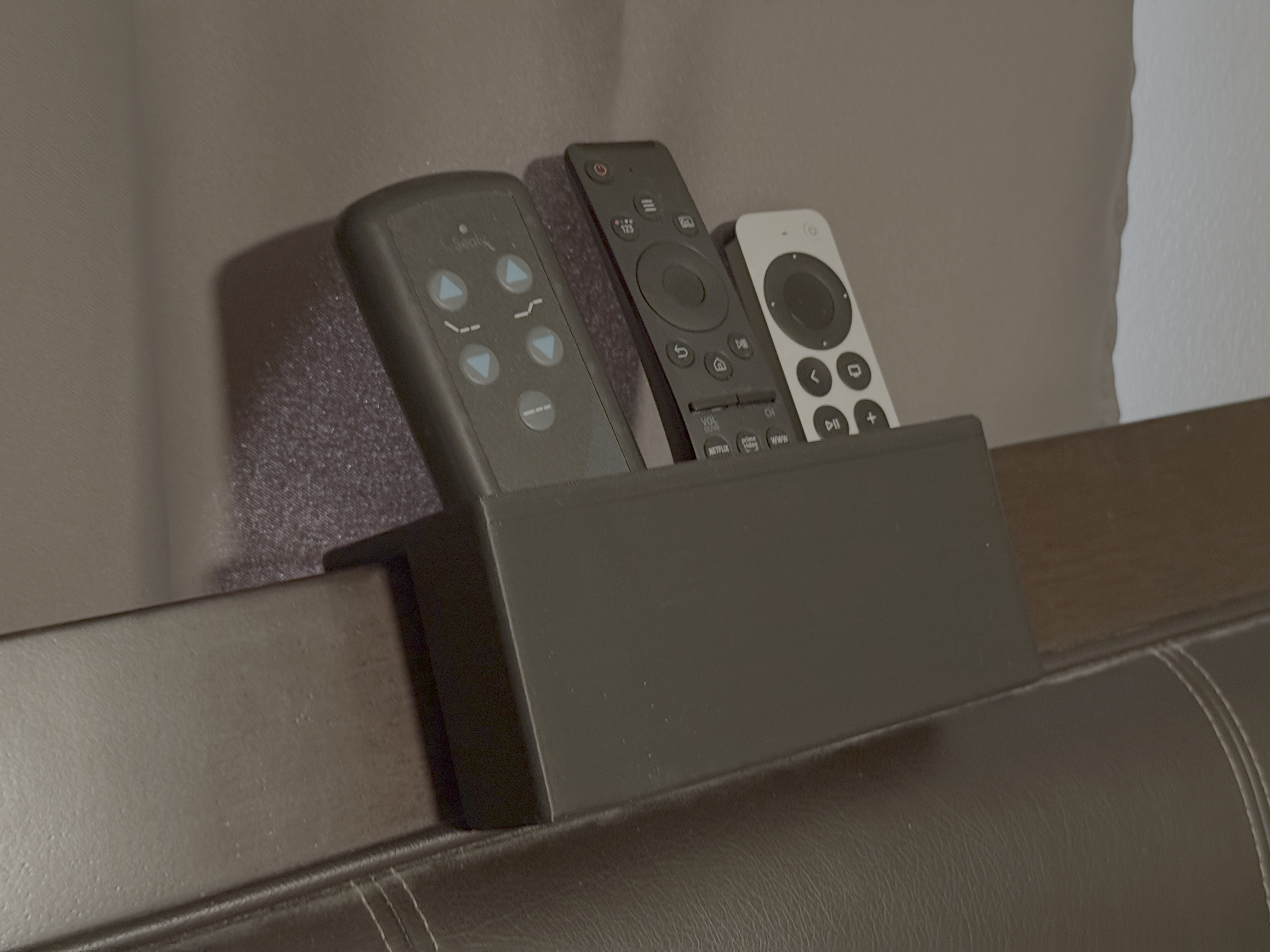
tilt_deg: -15.8
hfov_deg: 39.7
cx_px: 635
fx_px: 1761
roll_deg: -1.0
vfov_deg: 30.3
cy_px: 476
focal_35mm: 48
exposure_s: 1/15
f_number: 1.78
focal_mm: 6.76
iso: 800
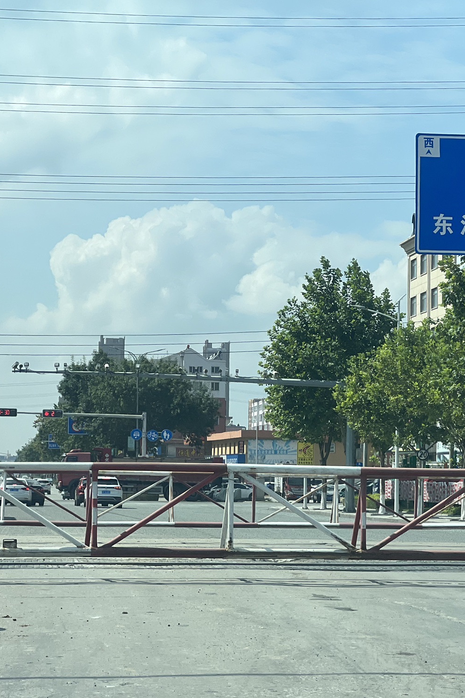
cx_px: 328
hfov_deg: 12.8
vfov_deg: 19.1
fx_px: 2073
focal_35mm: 107
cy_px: 349
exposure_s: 1/742
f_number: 2.8
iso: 32
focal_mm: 9
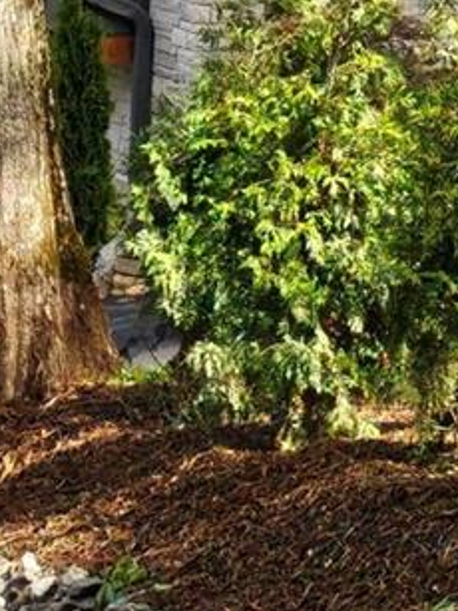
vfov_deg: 6.8
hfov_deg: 5.3
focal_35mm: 280
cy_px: -764
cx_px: 420
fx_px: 4943
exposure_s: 1/1400
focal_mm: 6.62
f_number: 1.67
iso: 50
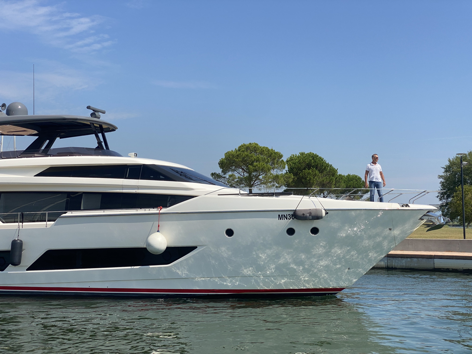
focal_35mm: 52
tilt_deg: +4.6
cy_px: 177
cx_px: 236
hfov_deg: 36.8
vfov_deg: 28.0
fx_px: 709
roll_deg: -1.2
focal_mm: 6
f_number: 2
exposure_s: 1/2083
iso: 20
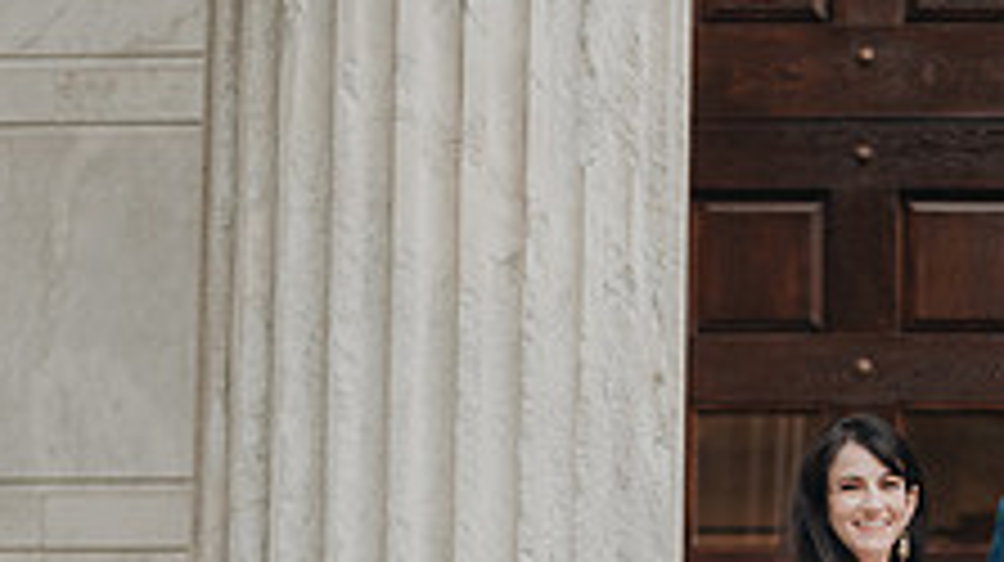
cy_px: 619
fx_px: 5293
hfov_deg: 10.7
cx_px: 1016
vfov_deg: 6.1
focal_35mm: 199
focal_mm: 70
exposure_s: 1/640
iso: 800
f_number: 2.8
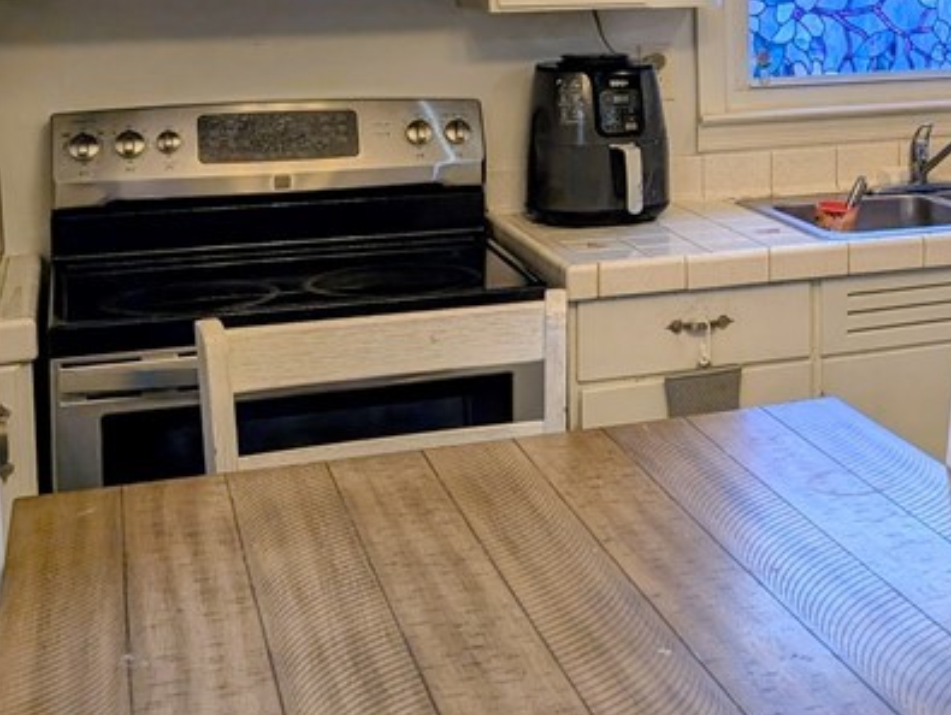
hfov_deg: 28.4
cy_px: 36
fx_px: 1705
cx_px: 1036
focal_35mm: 62
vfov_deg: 22.9
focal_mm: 6.9
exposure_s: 1/60
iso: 59
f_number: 1.68
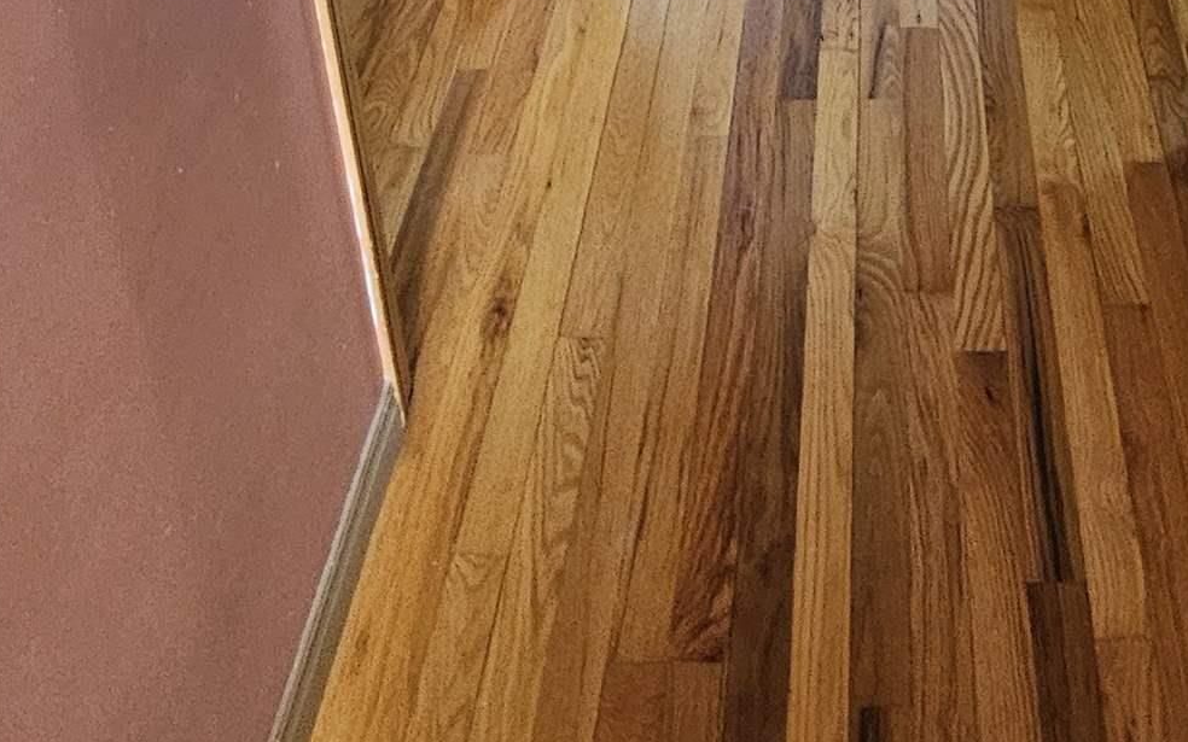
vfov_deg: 21.4
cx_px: 872
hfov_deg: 44.9
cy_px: -541
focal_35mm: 43
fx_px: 1392
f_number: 2.2
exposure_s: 1/30
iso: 640
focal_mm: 2.2
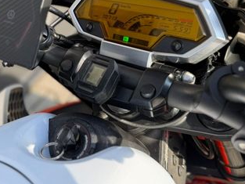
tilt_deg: -39.7
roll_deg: +6.6
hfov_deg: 37.3
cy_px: 34
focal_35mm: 49
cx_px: 43
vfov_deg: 29.0
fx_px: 347
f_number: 1.78
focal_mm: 6.76
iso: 100
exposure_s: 1/580
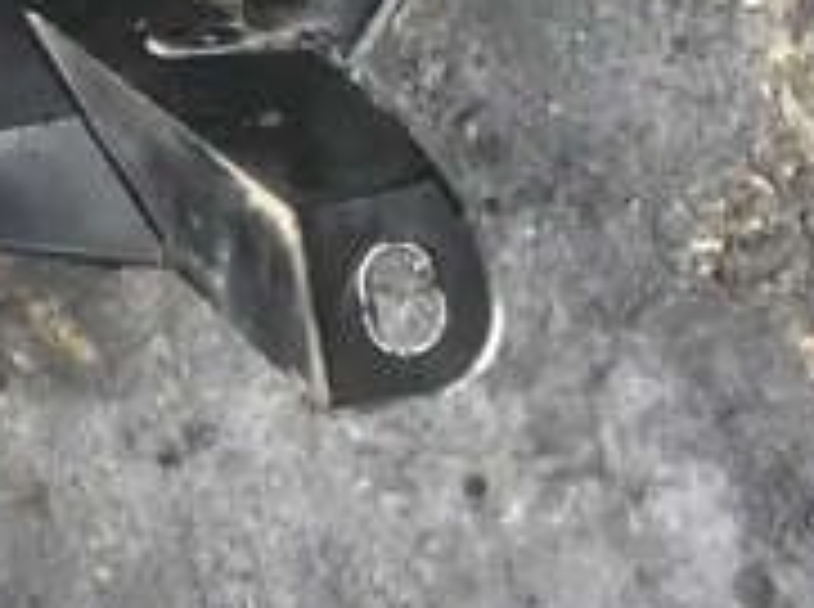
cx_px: -562
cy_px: -345
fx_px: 2323
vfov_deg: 13.8
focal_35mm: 99
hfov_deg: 17.0
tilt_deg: -72.0
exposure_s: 1/4
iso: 125
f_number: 1.8
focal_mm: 3.99
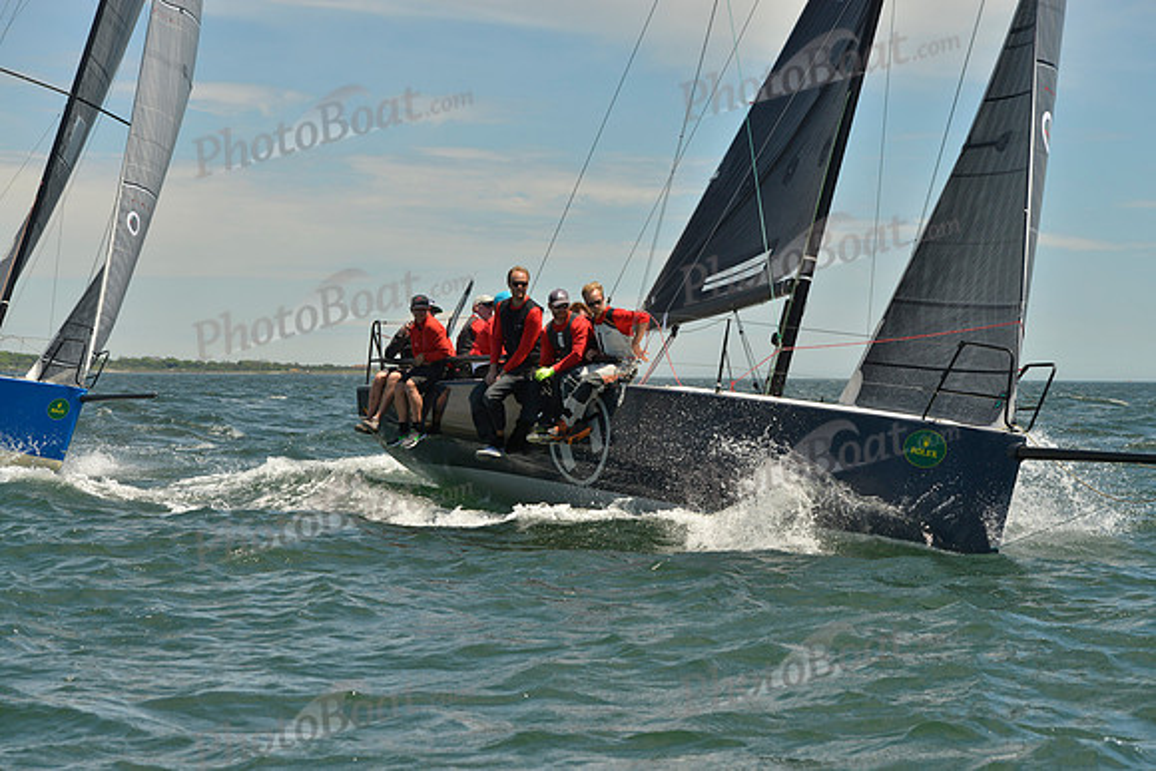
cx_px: 578
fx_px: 2891
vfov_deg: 15.2
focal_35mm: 90
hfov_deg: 22.6
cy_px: 386
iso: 280
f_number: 8
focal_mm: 90
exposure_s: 1/1600
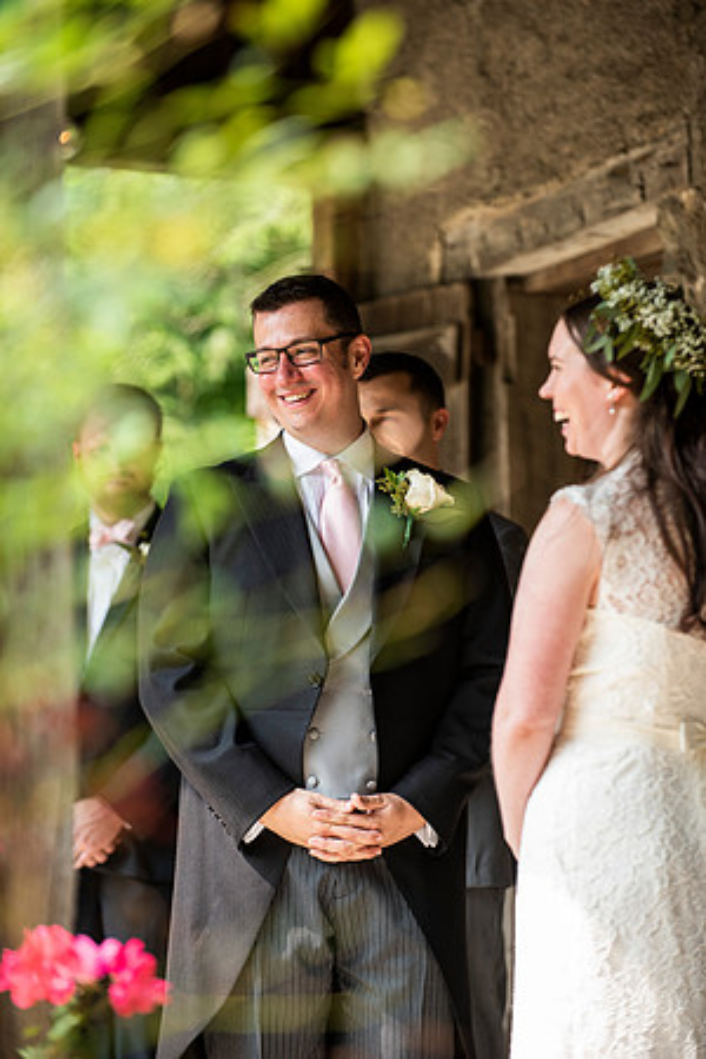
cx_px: 353
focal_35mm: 150
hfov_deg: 9.1
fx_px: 4412
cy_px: 530
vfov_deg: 13.7
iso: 400
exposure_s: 1/500
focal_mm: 150
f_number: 3.5
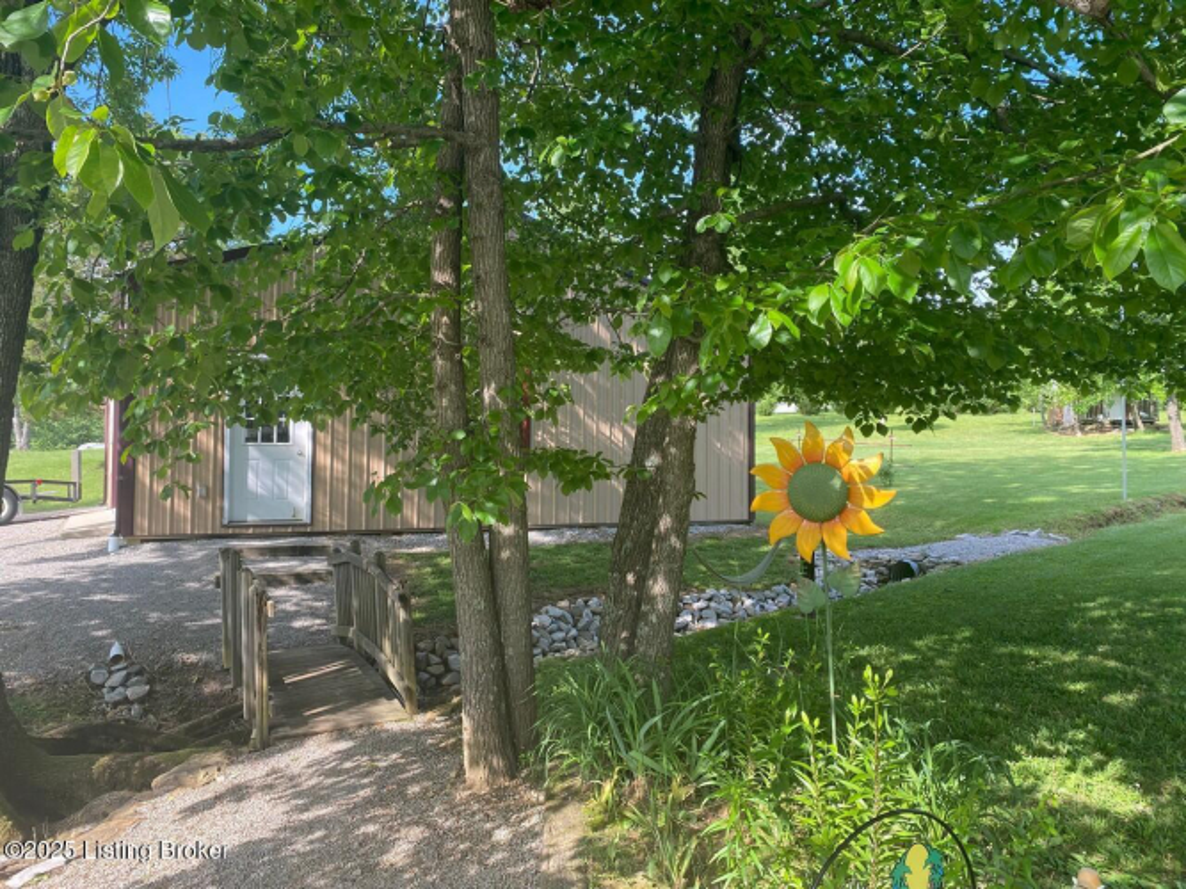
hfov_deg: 67.3
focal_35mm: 26
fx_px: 891
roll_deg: -0.5
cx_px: 593
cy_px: 444
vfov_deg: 53.0
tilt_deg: +1.3
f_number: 1.8
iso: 32
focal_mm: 4.25
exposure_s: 1/292
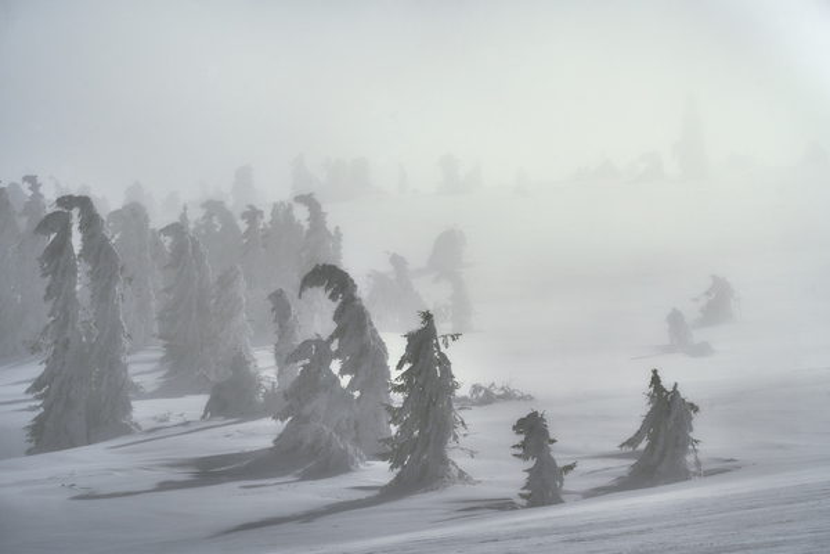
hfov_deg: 11.1
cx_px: 415
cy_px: 277
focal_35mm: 185
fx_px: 4265
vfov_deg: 7.4
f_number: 11
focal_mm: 185
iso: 250
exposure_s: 1/5000
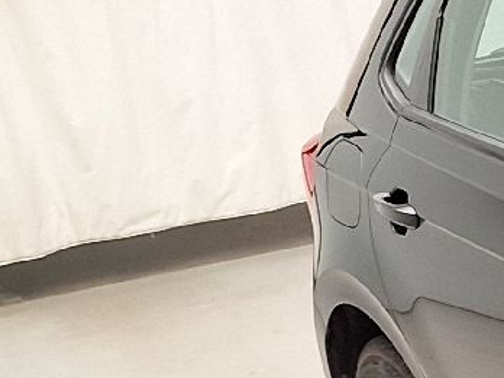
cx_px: 1227
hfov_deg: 12.2
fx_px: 1849
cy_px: 597
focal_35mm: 127
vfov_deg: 11.1
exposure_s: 1/100
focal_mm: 5.54
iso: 64
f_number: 1.8
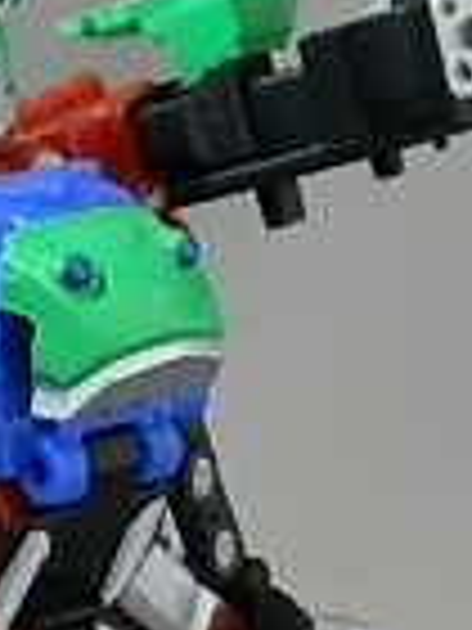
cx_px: 45
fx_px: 2818
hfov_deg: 9.5
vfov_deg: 12.6
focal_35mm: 155
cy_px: 603
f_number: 3.5
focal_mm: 6.17
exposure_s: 1/8
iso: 200
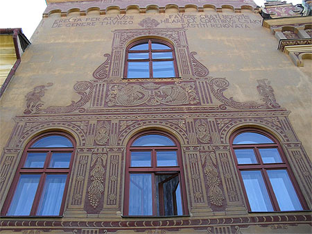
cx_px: 156
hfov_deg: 52.7
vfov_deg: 40.7
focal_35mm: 35
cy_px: 117
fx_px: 315
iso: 100
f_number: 3.2
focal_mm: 6.3
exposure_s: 1/250
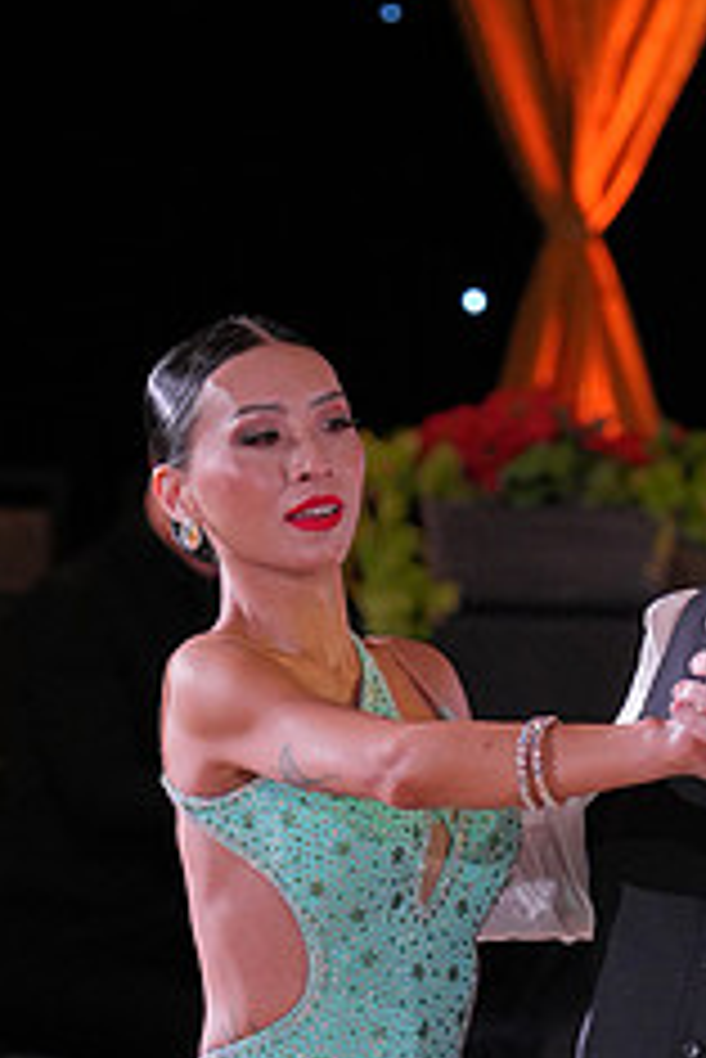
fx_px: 10456
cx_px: 537
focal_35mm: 356
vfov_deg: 5.8
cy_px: 1220
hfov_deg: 3.9
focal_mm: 144
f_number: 4
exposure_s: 1/400
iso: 1600
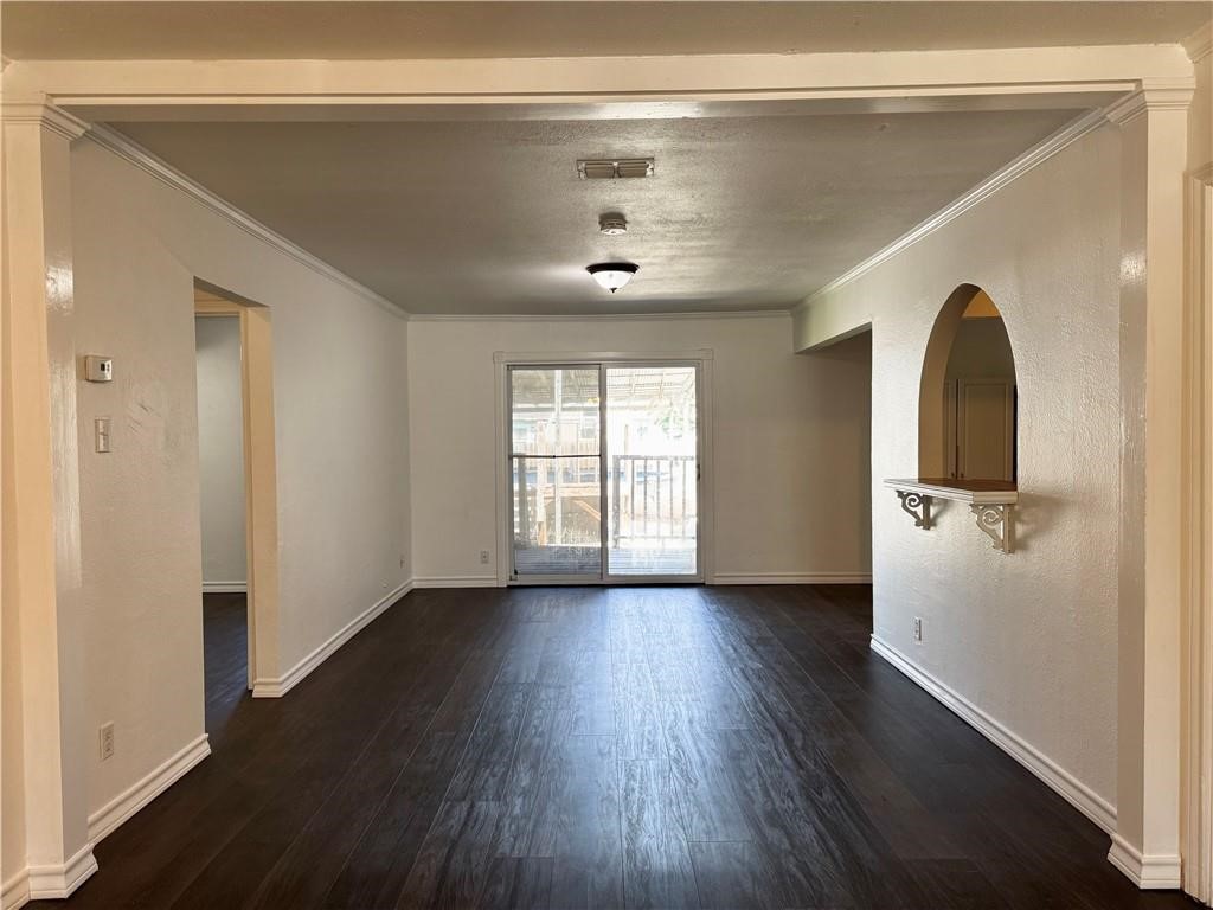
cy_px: 455
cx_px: 606
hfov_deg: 71.6
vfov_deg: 56.8
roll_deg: +0.6
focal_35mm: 24
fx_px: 841
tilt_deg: -2.1
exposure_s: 1/120
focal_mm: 6.76
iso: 200
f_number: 1.78
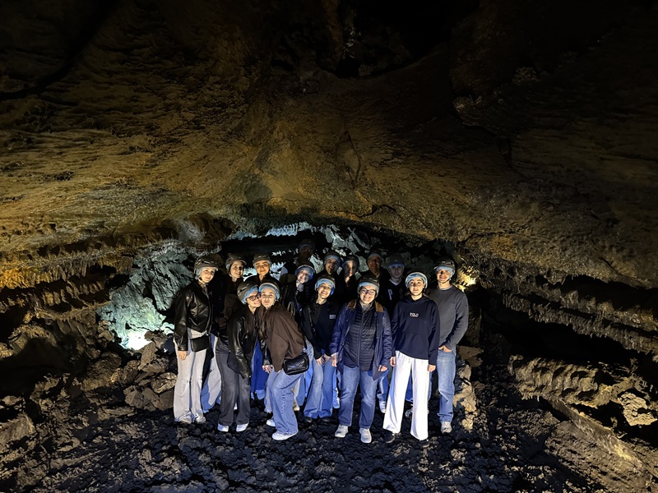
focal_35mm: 24
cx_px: 329
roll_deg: -3.3
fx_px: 456
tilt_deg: -3.6
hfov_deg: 71.6
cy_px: 246
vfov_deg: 56.8
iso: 1600
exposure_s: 1/20
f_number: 1.78
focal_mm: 6.76
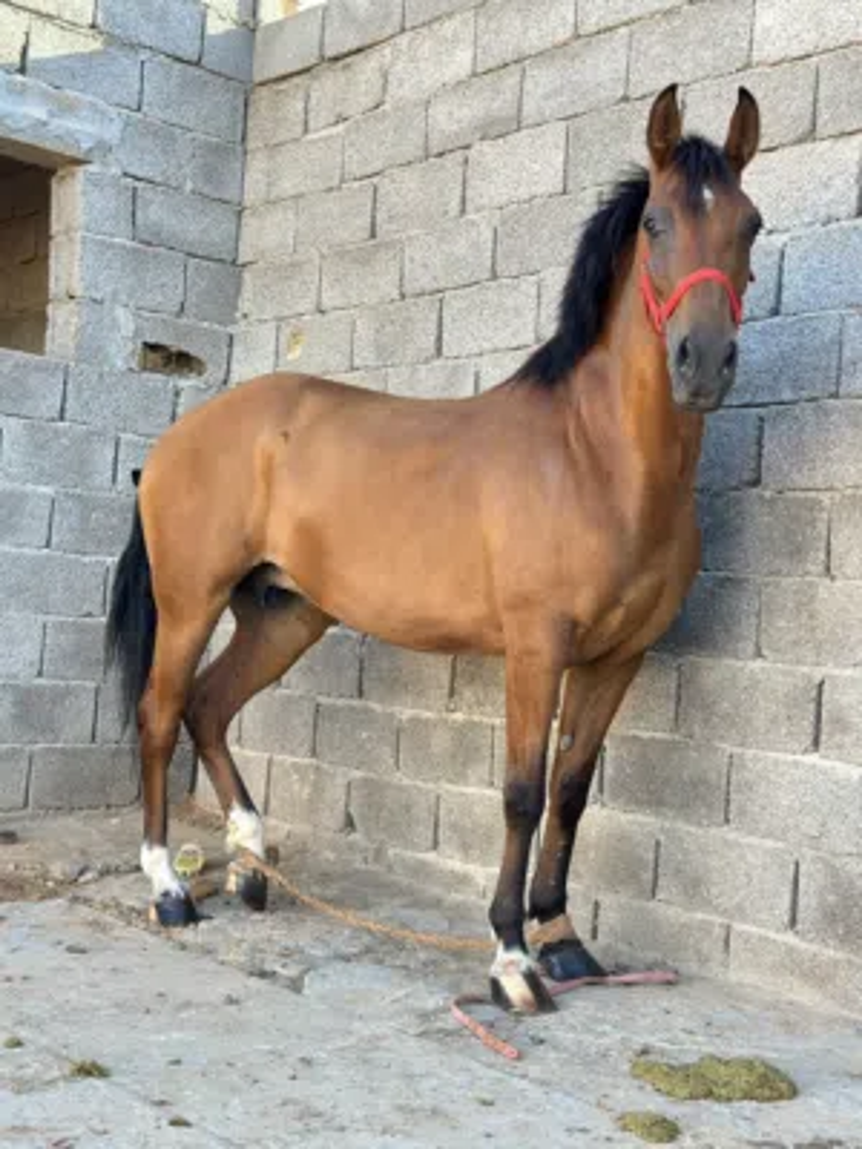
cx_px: 431
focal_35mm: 48
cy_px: 574
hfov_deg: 30.3
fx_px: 1594
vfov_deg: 39.7
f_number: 1.78
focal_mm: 6.86
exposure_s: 1/290
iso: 80
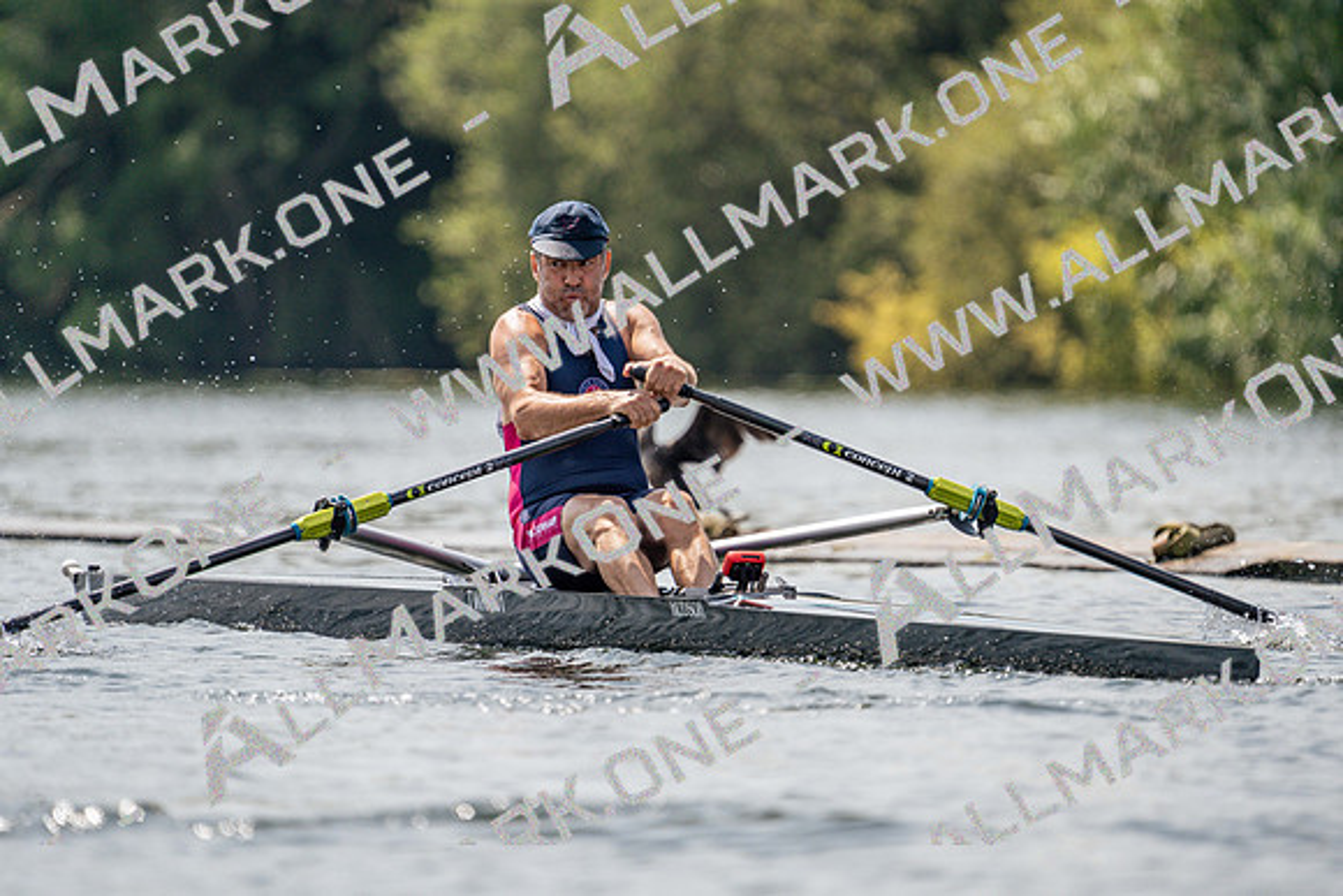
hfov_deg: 3.4
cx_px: 672
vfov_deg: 2.3
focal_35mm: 600
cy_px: 448
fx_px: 22388
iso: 250
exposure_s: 1/1600
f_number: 6.3
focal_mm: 600
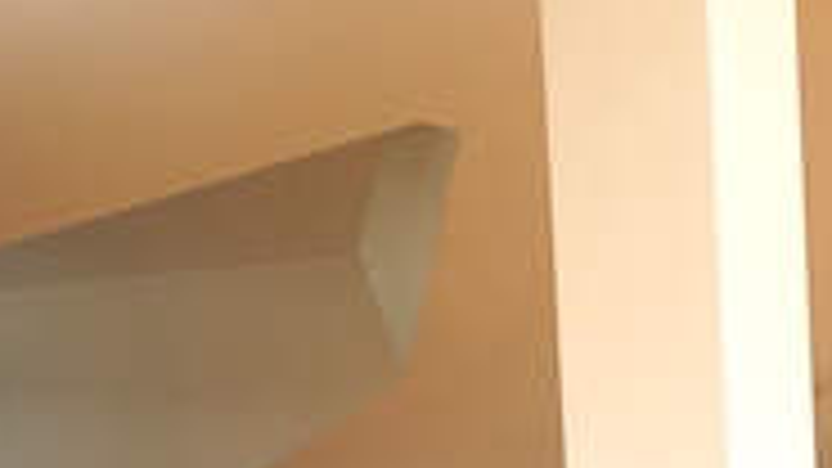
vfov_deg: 11.2
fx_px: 2250
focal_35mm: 102
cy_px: 774
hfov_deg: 18.5
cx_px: 1264
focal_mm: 30
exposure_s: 1/125
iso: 500
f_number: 9
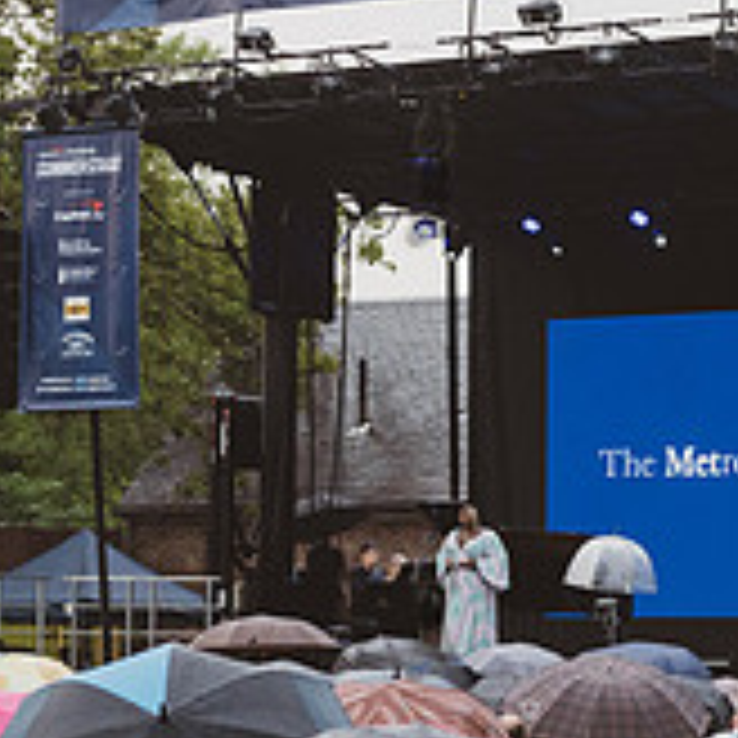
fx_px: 3763
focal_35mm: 156
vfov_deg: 11.2
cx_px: 432
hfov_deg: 11.2
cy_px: 601
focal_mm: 52
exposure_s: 1/500
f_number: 4.5
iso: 1600
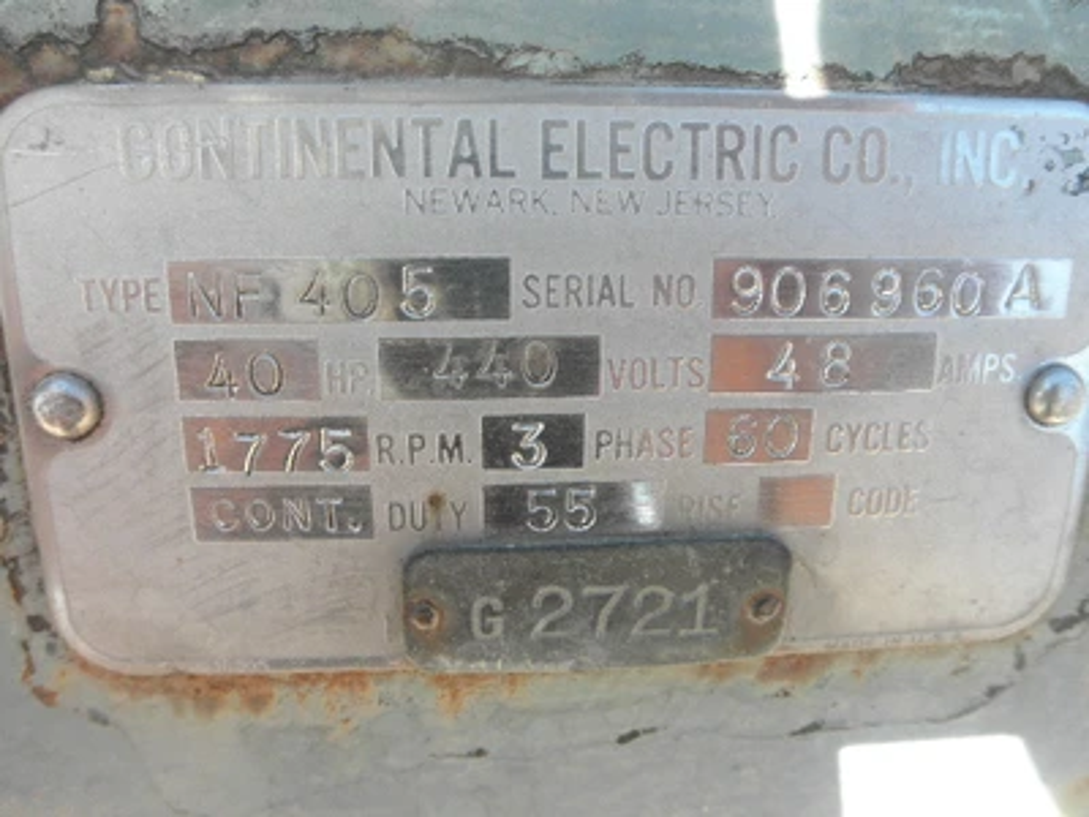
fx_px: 881
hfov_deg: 63.4
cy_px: 408
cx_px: 544
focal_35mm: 28
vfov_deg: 49.7
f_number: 3
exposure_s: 1/100
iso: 64
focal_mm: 5
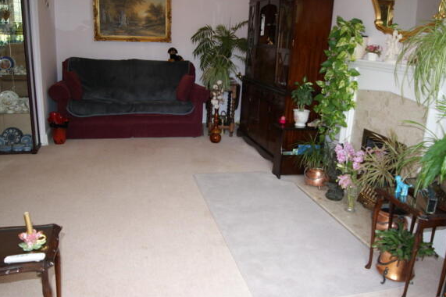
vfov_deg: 42.3
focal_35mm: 31
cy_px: 150
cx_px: 229
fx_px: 384
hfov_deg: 60.3
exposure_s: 1/60
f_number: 5.6
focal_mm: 18
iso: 400
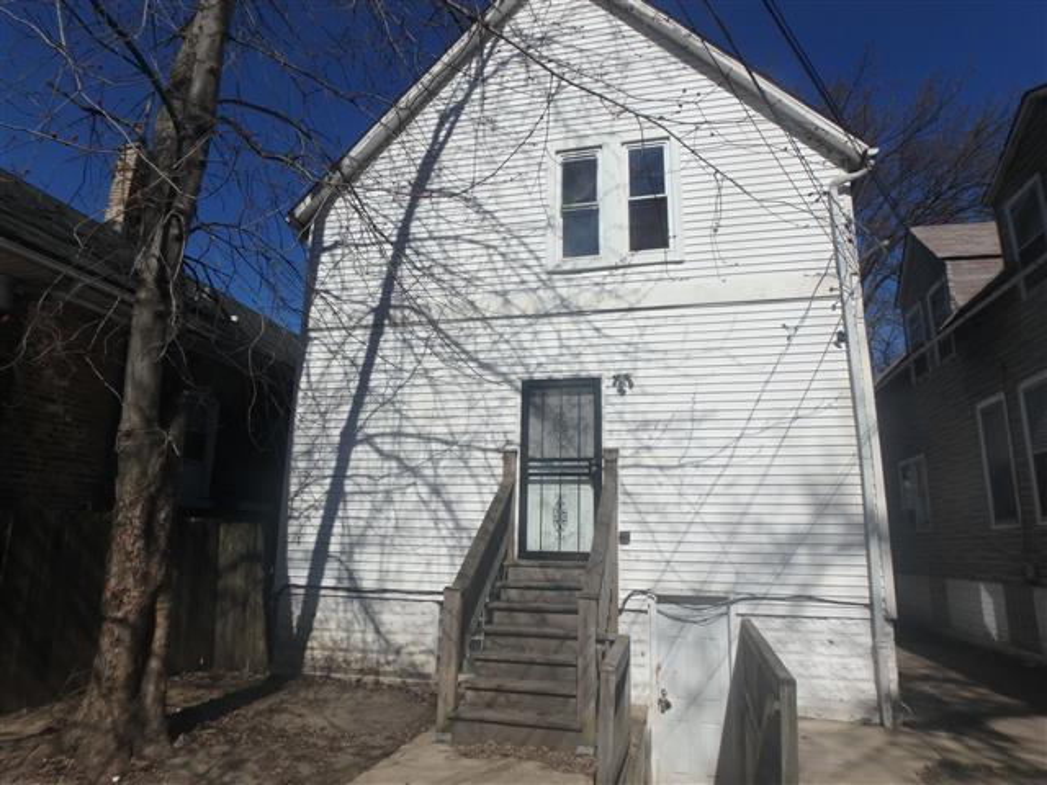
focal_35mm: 21
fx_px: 635
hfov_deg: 79.0
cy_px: 392
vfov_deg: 63.4
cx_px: 524
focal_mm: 3.7
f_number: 6
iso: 125
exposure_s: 1/1250
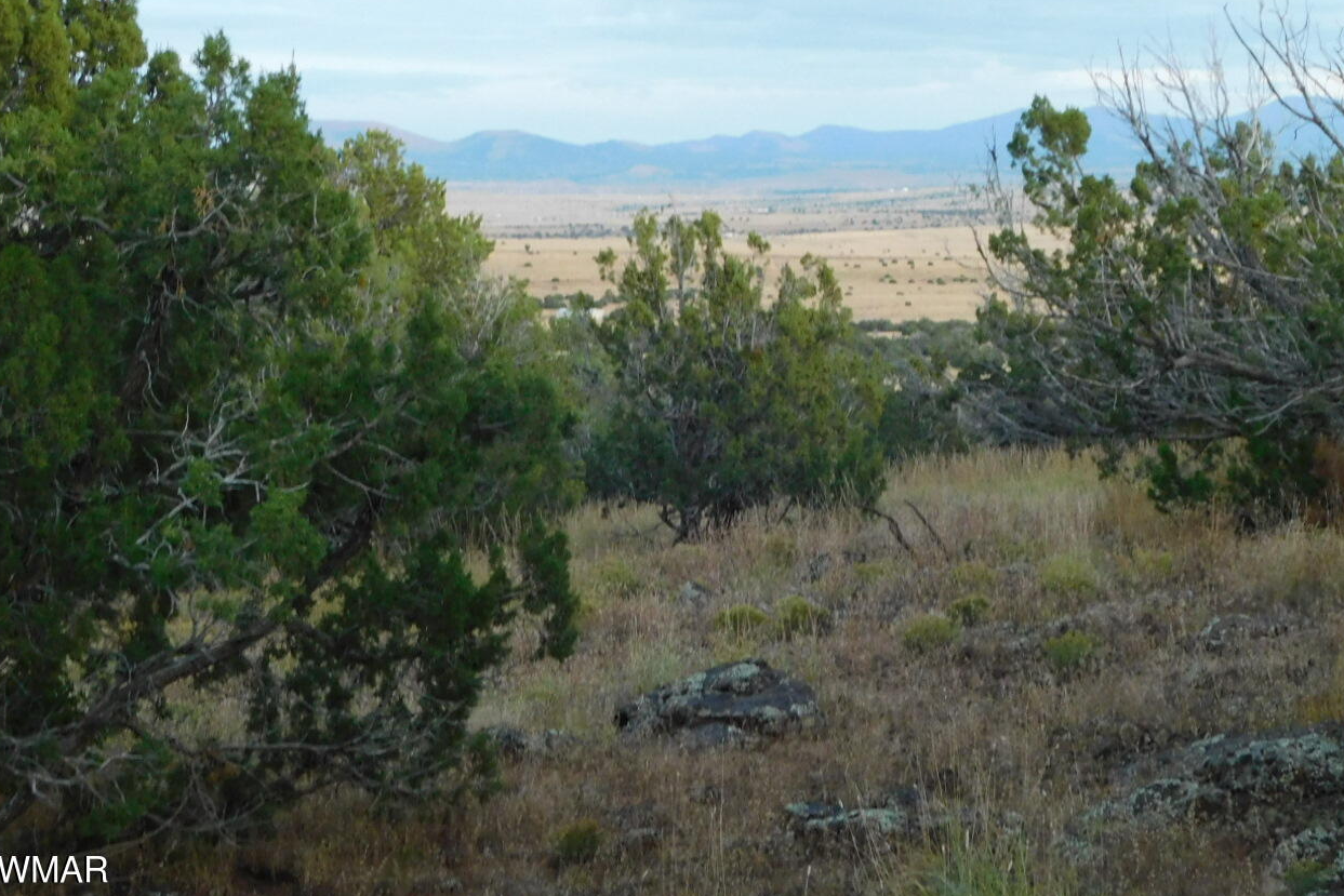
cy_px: 279
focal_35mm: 79
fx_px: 2949
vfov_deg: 17.2
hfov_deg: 25.7
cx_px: 732
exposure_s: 1/25
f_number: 4
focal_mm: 10.4
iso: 400
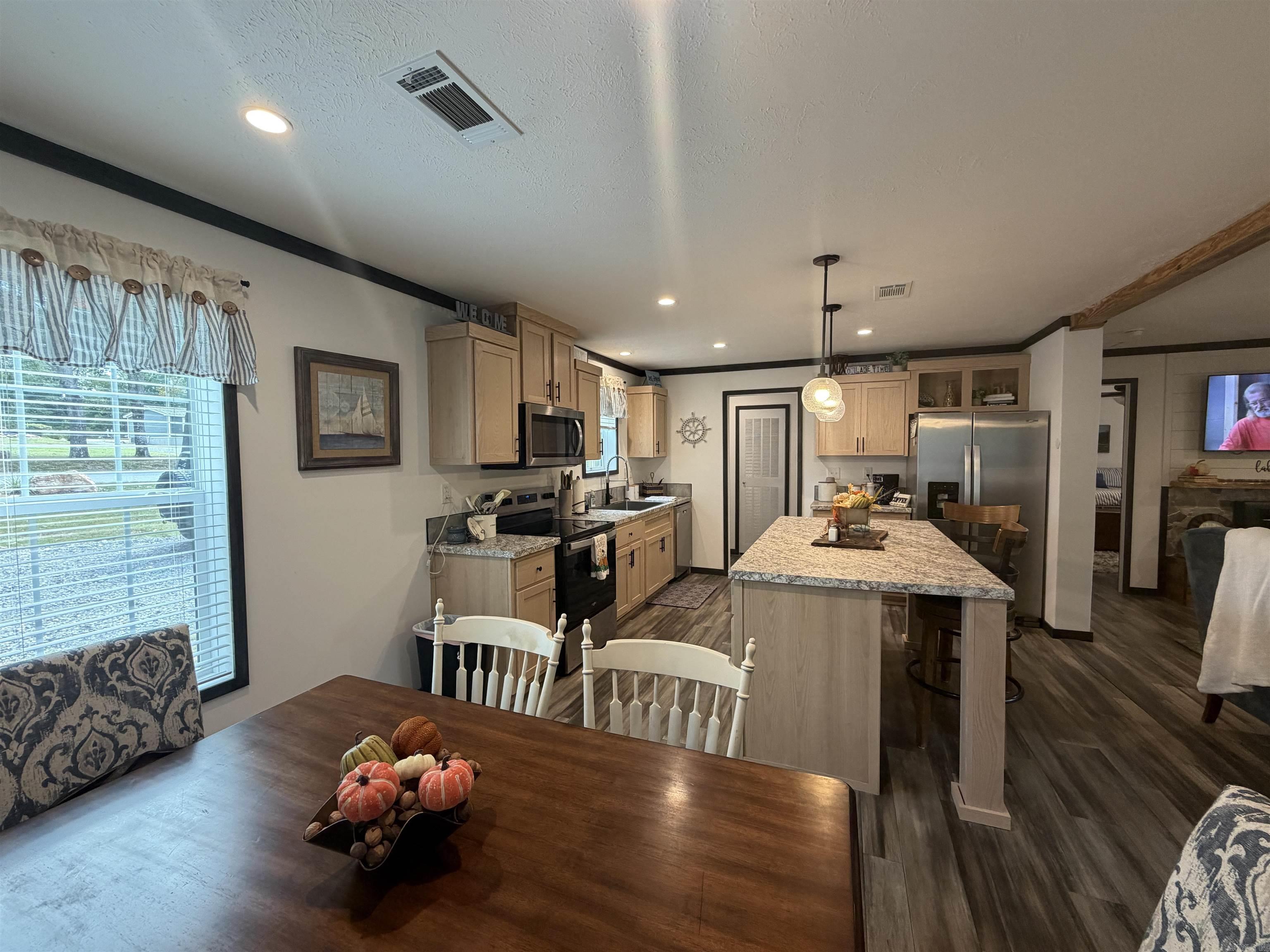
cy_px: 476
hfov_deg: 102.1
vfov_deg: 85.7
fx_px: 514
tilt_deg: -2.9
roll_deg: +0.4
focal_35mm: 14
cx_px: 635
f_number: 2.2
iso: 160
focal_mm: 2.22
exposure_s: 1/60
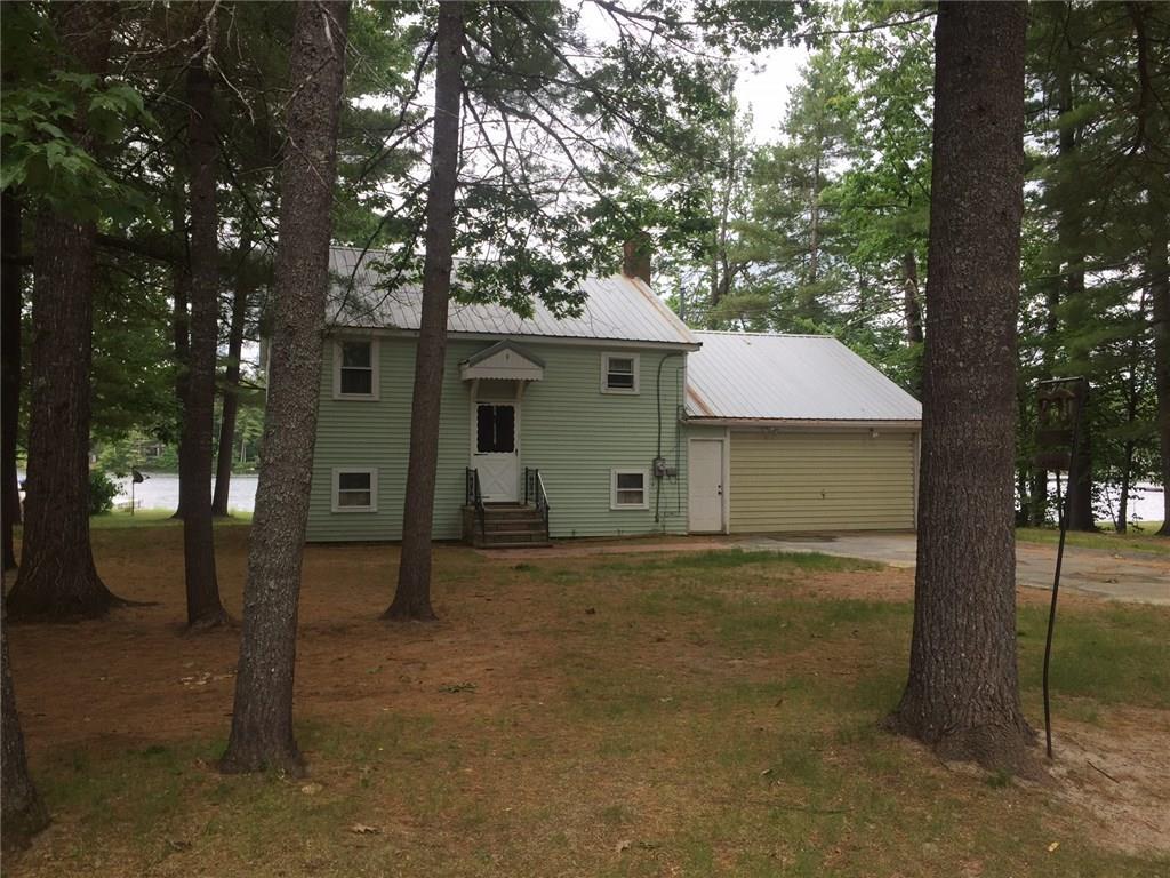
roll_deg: -0.8
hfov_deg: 61.7
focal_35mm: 29
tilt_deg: +0.1
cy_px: 439
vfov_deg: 48.2
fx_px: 980
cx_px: 585
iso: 32
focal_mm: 4.15
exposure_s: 1/373
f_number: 2.2
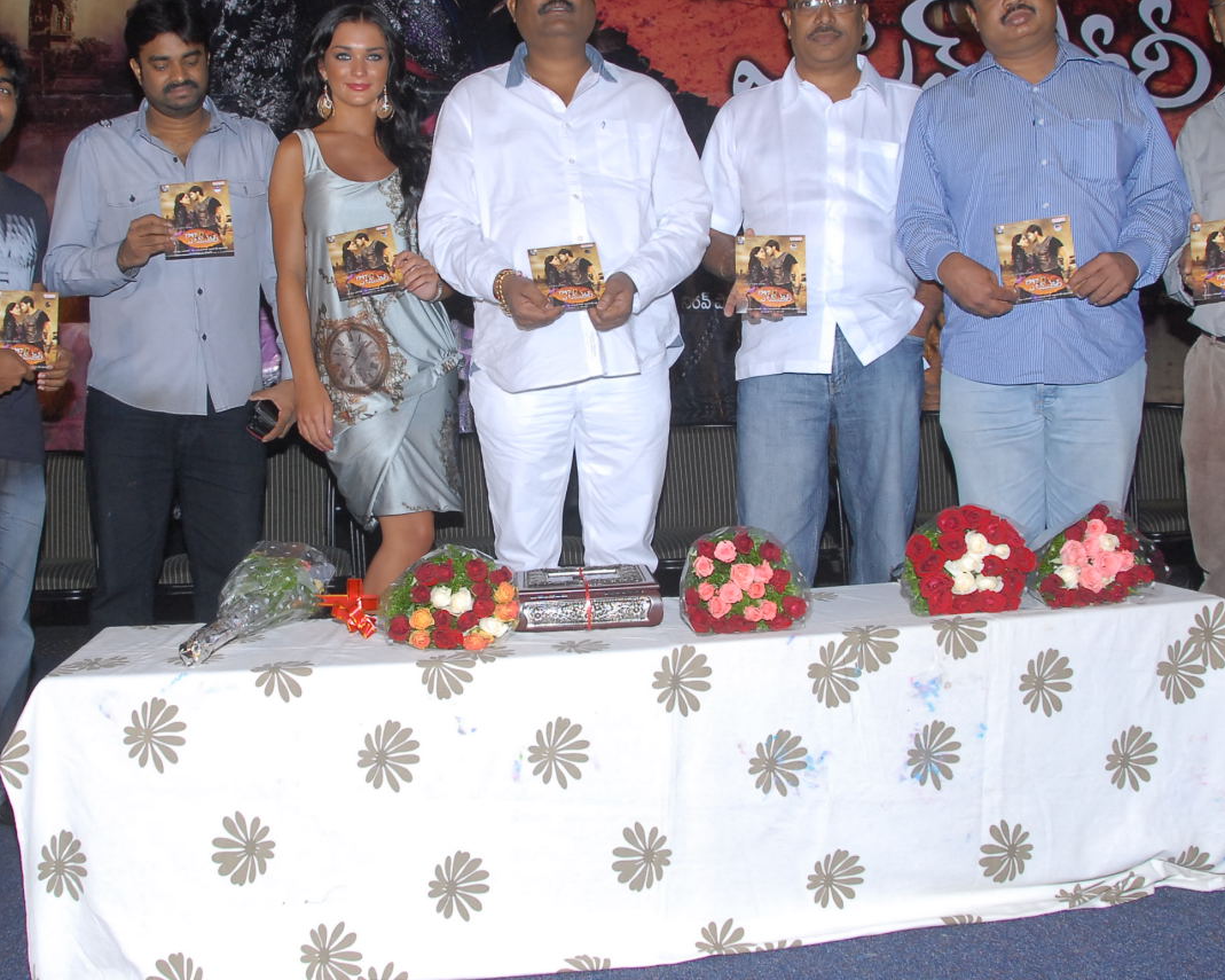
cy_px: 385
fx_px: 1378
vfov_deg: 39.0
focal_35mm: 38
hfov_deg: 47.8
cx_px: 531
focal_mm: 18
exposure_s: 1/125
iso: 500
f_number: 6.3
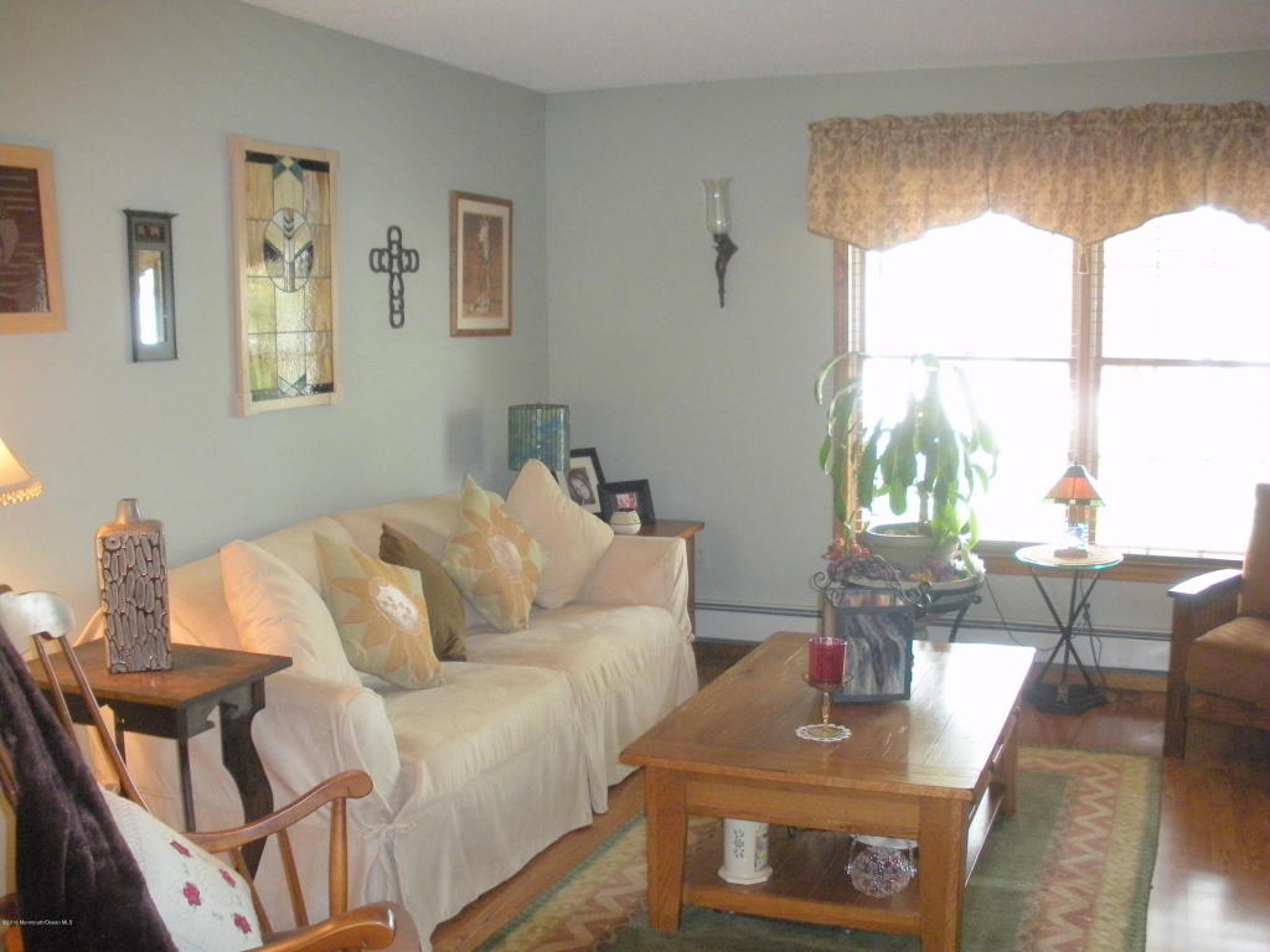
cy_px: 476
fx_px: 1284
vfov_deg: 40.7
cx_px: 635
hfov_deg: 52.6
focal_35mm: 35
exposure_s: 1/30
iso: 400
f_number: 3.5
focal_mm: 6.3
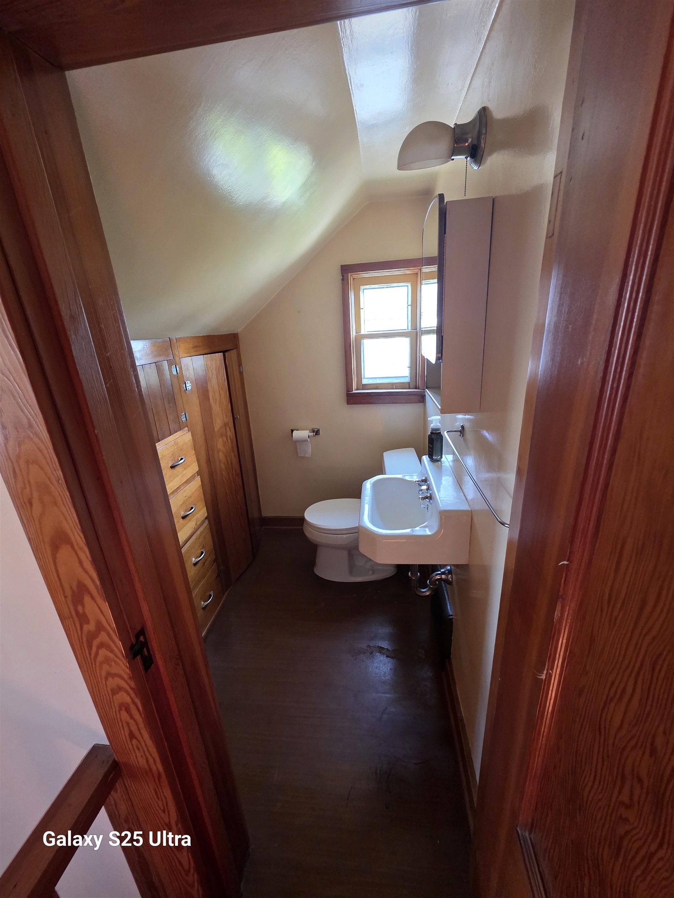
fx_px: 337
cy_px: 449
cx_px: 337
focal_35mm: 13
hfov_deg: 89.9
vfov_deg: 106.2
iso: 400
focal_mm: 2.2
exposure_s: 1/60
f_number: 1.9
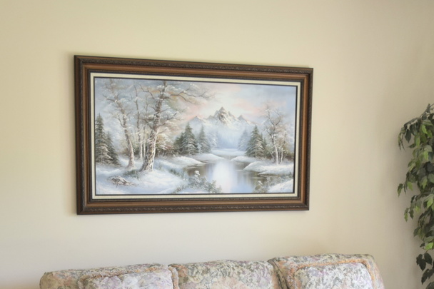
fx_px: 868
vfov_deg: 17.9
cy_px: 358
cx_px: 190
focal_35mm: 72
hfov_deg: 28.1
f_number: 4
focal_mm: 18
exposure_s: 1/60
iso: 400
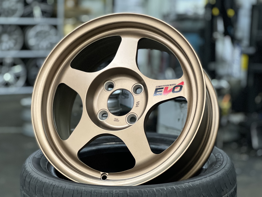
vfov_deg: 19.1
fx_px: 583
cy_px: 98
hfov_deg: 25.3
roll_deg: -0.6
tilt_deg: -8.7
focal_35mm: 77
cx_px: 131
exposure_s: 1/17
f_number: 2.8
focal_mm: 9
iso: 400
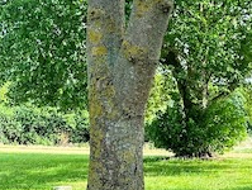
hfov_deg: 27.6
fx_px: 445
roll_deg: -0.3
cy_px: 158
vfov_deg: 23.7
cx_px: 307
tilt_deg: -3.3
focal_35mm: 61
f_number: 1.78
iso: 80
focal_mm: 6.86
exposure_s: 1/260
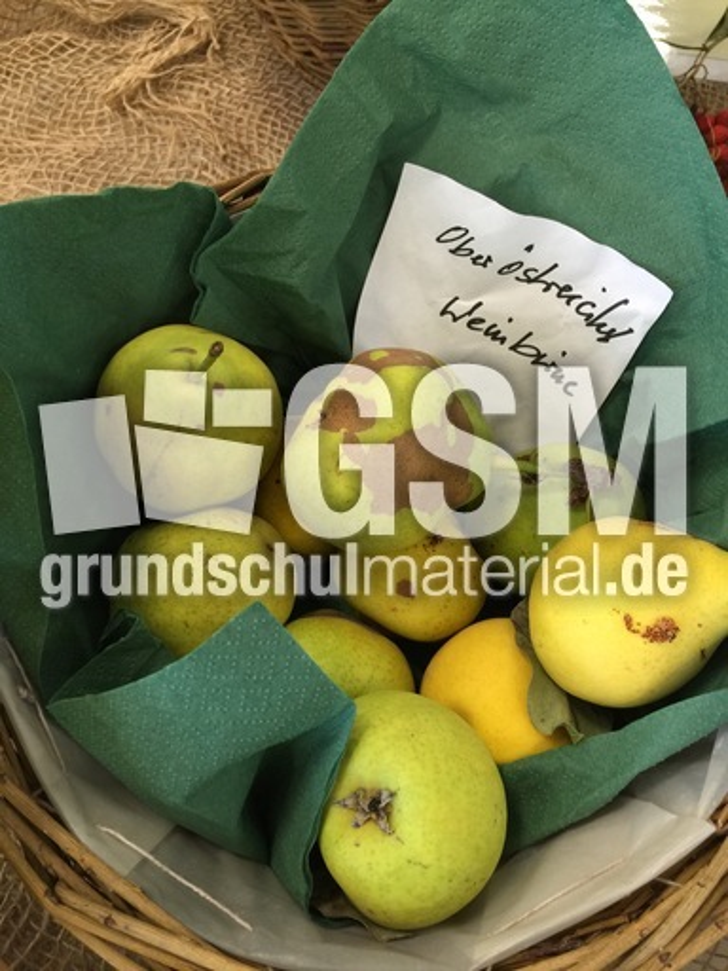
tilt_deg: -65.9
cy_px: 486
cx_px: 364
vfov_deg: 61.7
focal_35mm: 29
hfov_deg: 48.2
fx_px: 813
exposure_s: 1/17
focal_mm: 4.15
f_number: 2.2
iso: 50
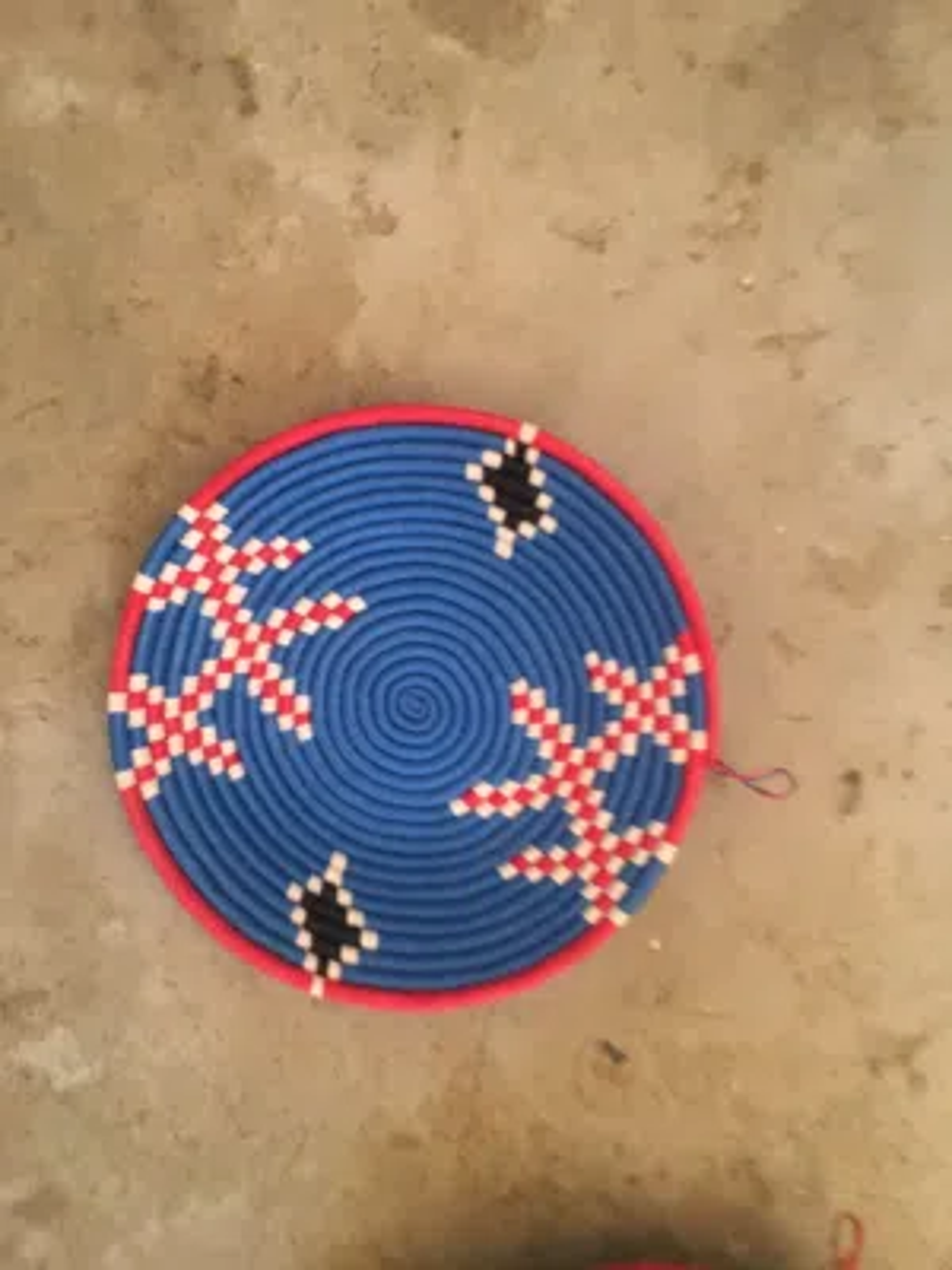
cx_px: 476
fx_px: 1063
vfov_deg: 61.7
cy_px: 635
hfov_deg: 48.2
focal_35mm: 29
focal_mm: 4.15
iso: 200
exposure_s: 1/33
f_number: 2.2
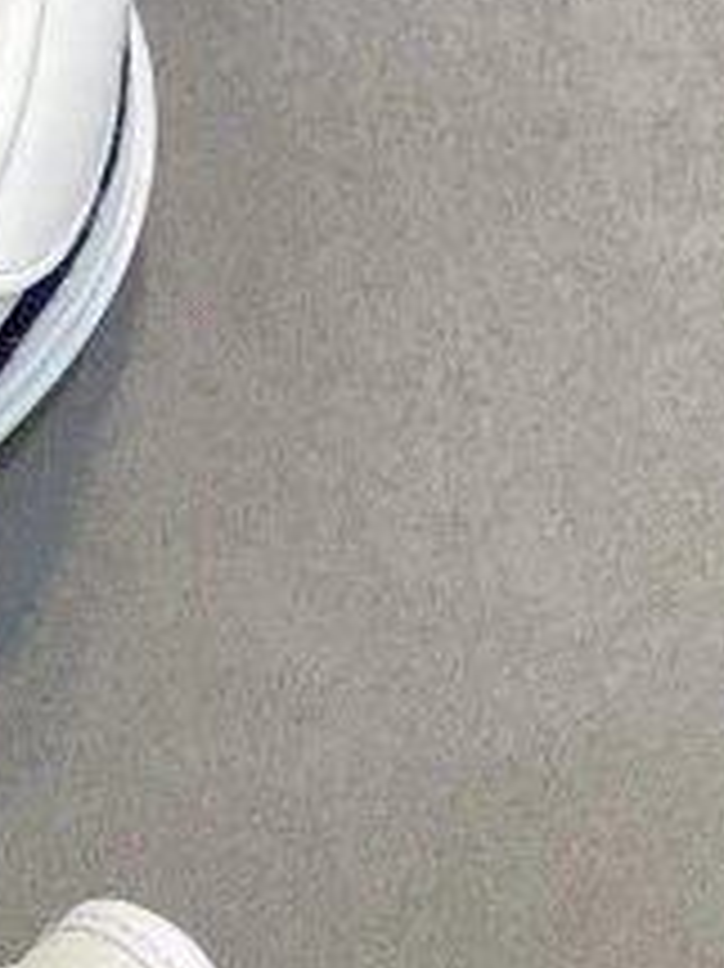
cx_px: -666
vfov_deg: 5.7
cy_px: 1193
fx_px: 9714
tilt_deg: -74.3
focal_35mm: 348
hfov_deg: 4.2
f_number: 2
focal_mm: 6
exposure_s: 1/100
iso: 80
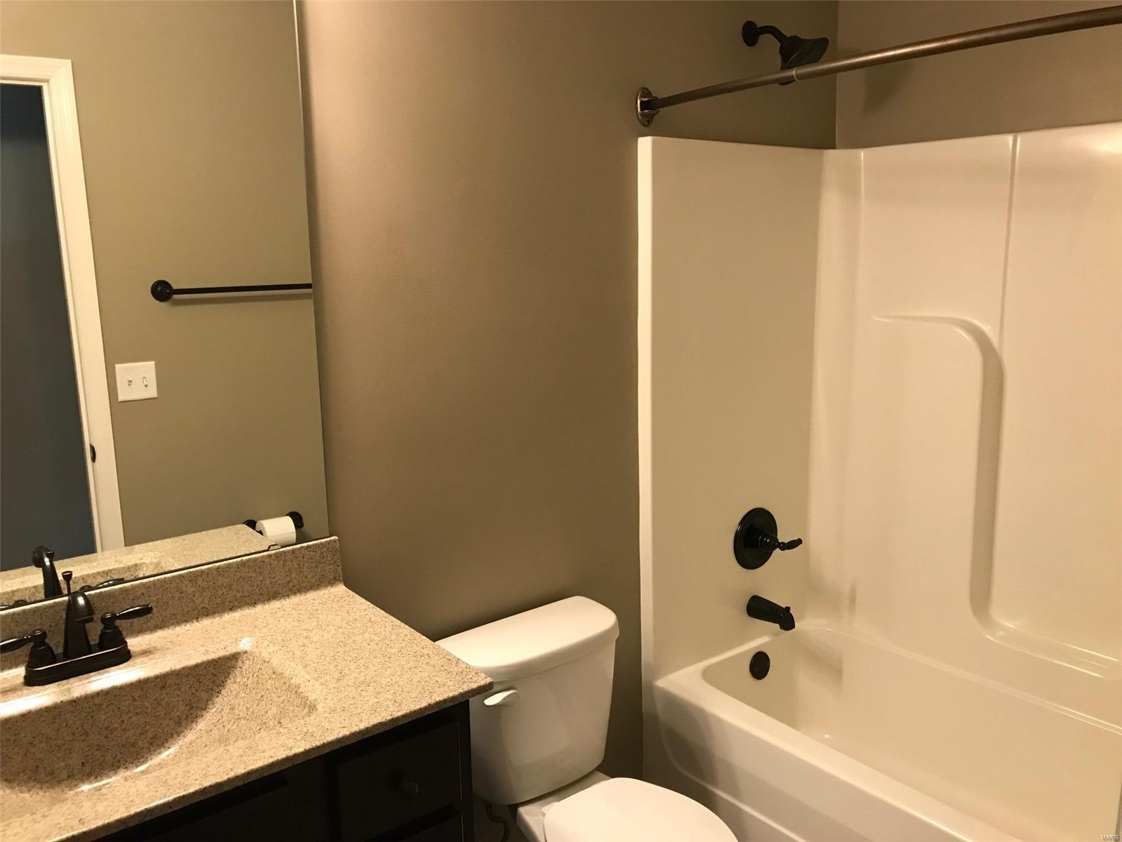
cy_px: 421
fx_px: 908
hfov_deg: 63.4
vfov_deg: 49.7
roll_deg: +1.3
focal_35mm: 28
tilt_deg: -10.4
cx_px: 561
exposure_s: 1/15
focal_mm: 3.99
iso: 64
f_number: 1.8
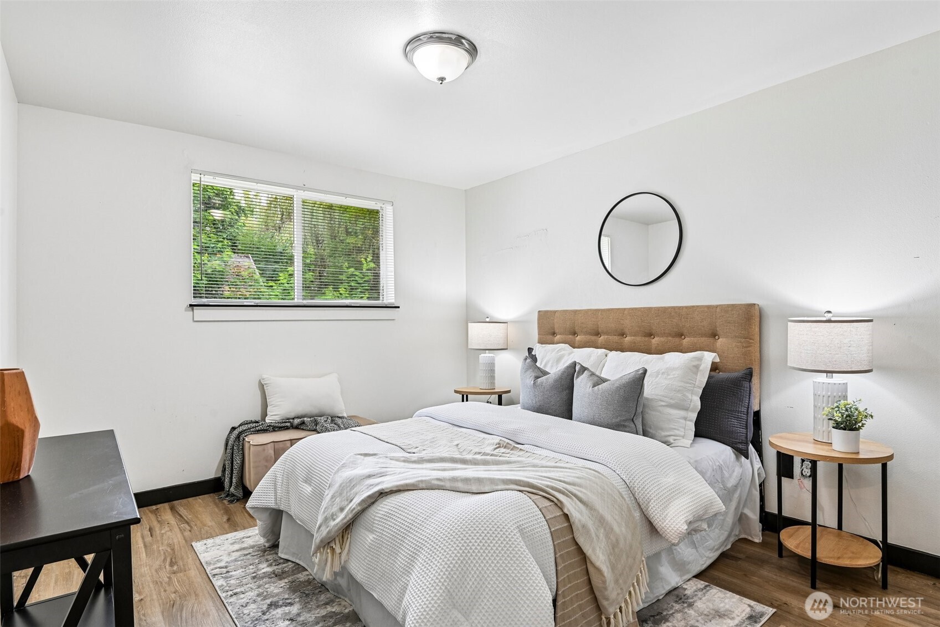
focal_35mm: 19
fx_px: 496
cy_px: 314
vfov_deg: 64.5
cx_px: 470
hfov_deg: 86.9
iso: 400
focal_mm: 19
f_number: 8
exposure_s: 1/20
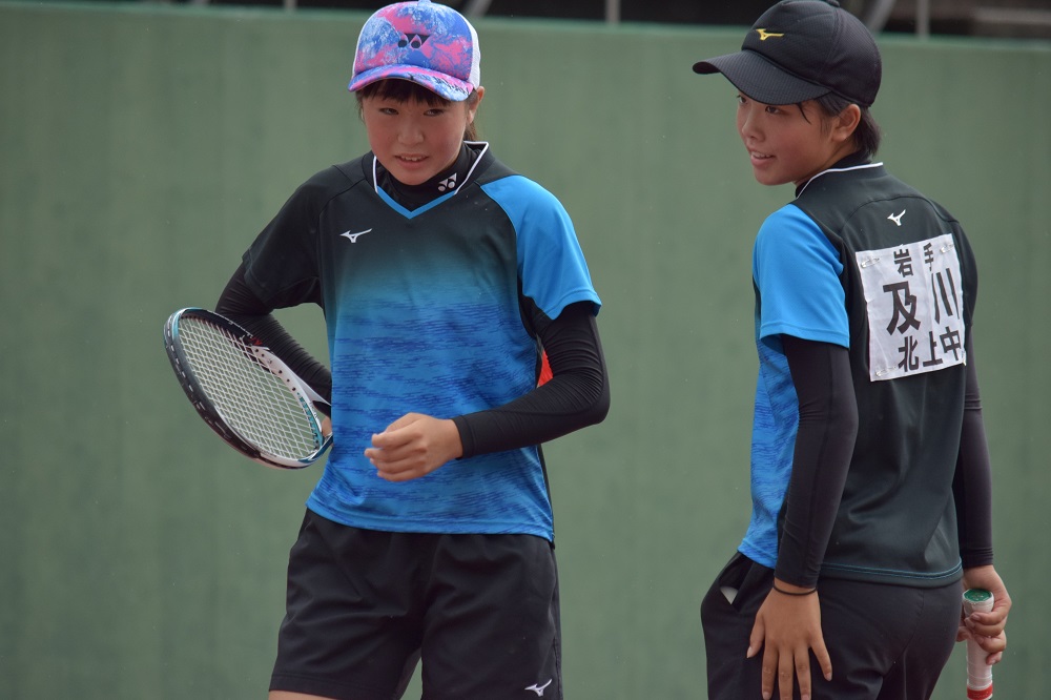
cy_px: 350
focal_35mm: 330
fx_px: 9630
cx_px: 526
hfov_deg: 6.2
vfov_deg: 4.2
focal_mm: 220
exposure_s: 1/1600
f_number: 5.3
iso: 640
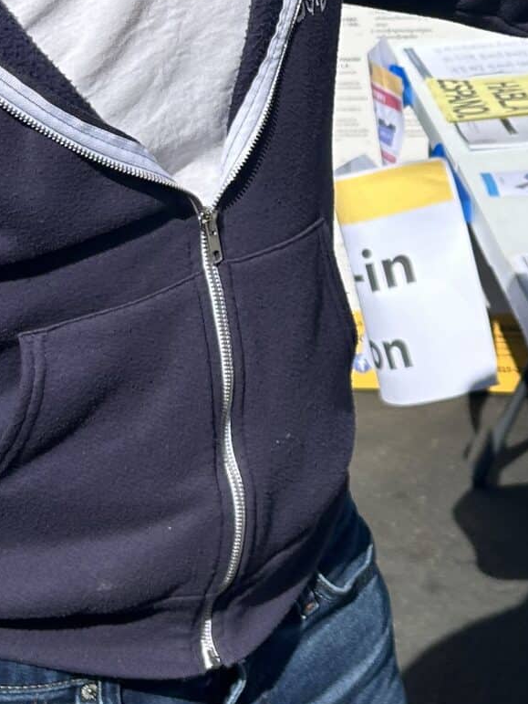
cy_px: 60
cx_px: 512
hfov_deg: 15.0
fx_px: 1973
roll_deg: -1.4
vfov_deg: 19.8
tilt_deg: -12.5
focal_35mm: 97
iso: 50
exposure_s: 1/7463
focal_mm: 5.7
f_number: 1.5
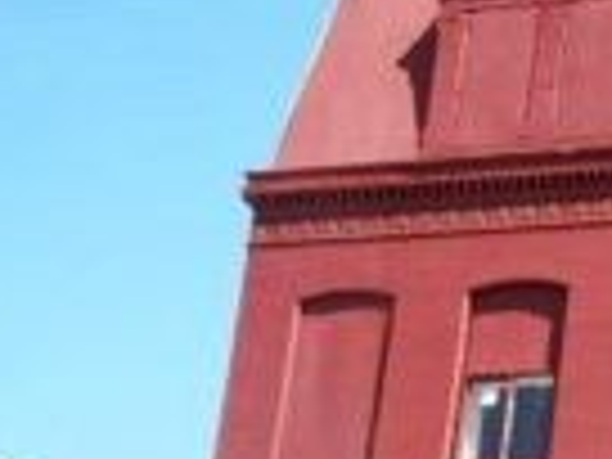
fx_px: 1892
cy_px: 502
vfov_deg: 13.6
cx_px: 1030
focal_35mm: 107
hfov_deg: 16.1
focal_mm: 5.1
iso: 125
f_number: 2.8
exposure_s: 1/800
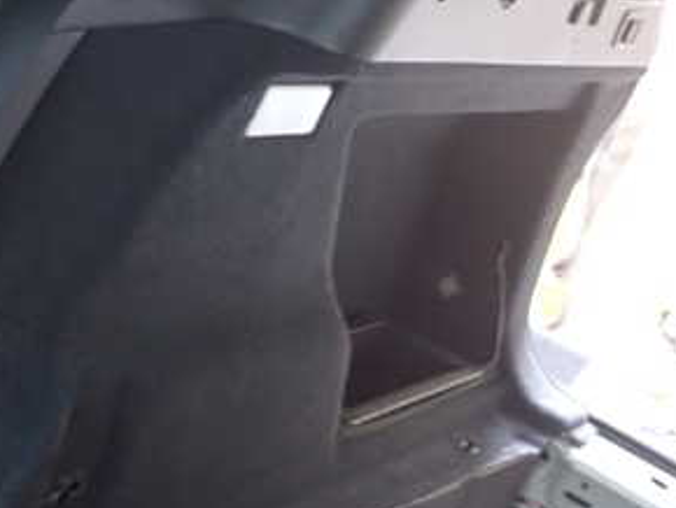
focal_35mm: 62
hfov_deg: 30.0
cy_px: 242
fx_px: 1212
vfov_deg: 23.7
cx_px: 86
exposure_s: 1/10
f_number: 2.3
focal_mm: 5.4
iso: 800
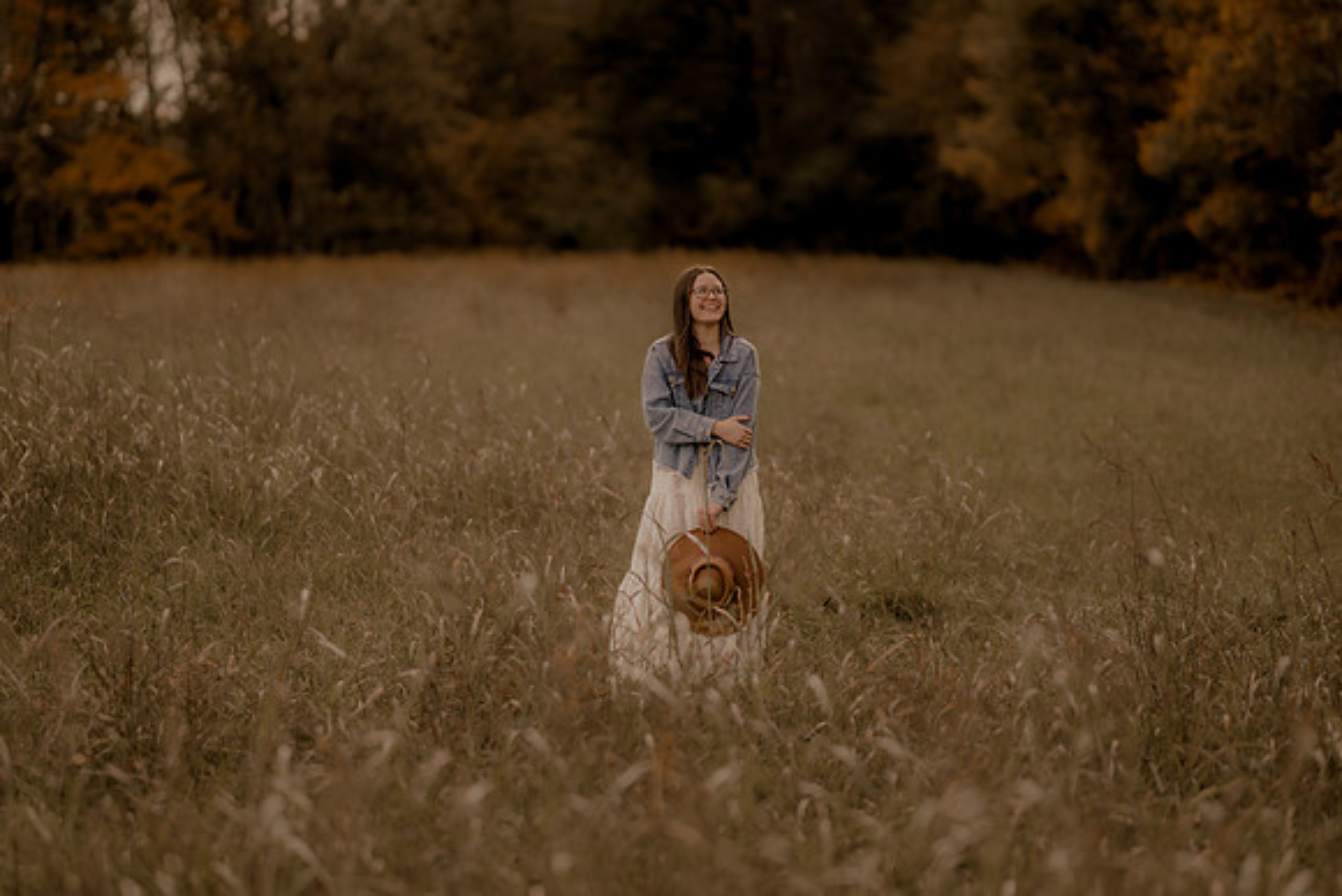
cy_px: 448
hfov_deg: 21.8
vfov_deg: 14.7
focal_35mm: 93
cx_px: 671
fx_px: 3480
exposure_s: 1/3200
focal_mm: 85
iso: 200
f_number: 1.4
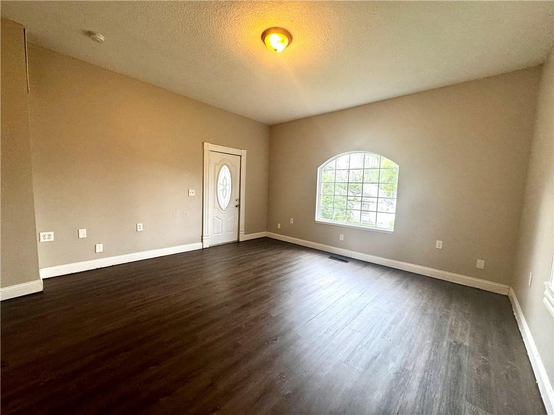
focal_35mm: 14
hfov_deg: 102.1
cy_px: 208
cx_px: 277
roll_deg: -2.9
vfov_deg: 85.7
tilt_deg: -7.8
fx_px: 224
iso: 250
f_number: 2.2
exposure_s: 1/120
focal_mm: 2.22
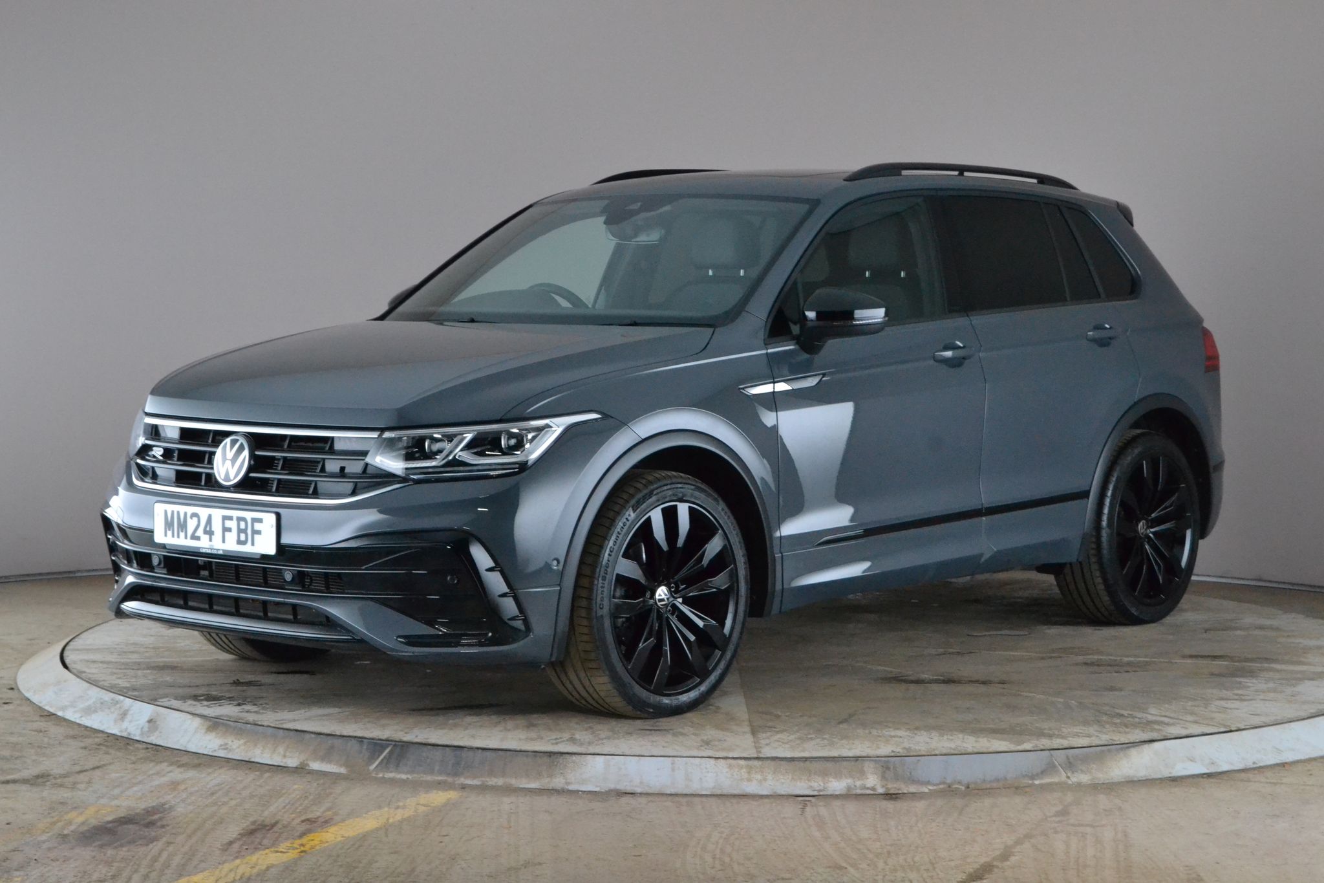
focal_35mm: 68
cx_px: 662
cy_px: 442
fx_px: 2482
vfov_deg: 20.2
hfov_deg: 29.9
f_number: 11
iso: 3200
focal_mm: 45
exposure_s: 1/40
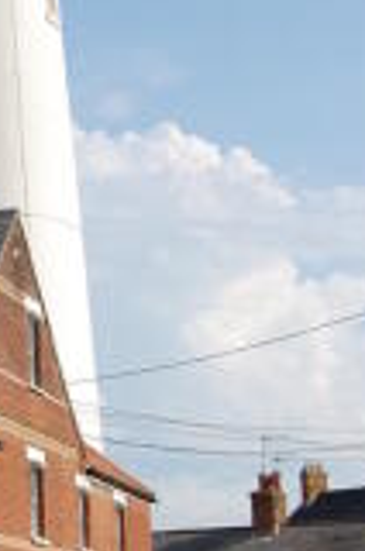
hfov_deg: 10.9
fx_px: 1879
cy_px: 277
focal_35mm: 123
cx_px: -102
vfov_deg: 16.7
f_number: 9
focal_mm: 30
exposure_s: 1/320
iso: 200
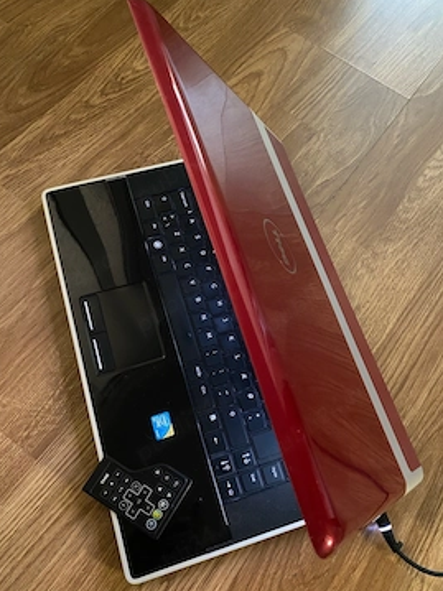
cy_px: 313
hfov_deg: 48.2
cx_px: 222
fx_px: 495
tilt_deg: -67.3
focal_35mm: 29
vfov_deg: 61.6
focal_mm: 4.25
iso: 1000
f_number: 1.8
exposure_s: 1/30
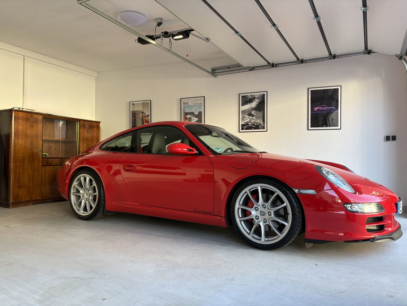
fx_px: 306
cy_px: 153
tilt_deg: +1.0
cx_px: 204
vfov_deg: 53.1
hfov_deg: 67.3
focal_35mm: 26
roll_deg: +0.0
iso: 64
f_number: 1.6
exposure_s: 1/122
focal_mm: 5.96
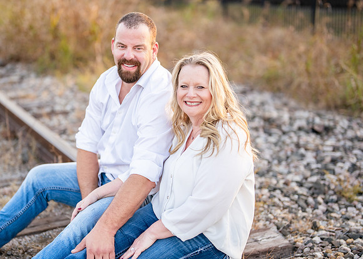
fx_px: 695
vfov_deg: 21.1
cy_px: 150
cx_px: 145
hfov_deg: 29.2
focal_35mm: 67
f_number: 1.2
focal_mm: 50
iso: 200
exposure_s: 1/800
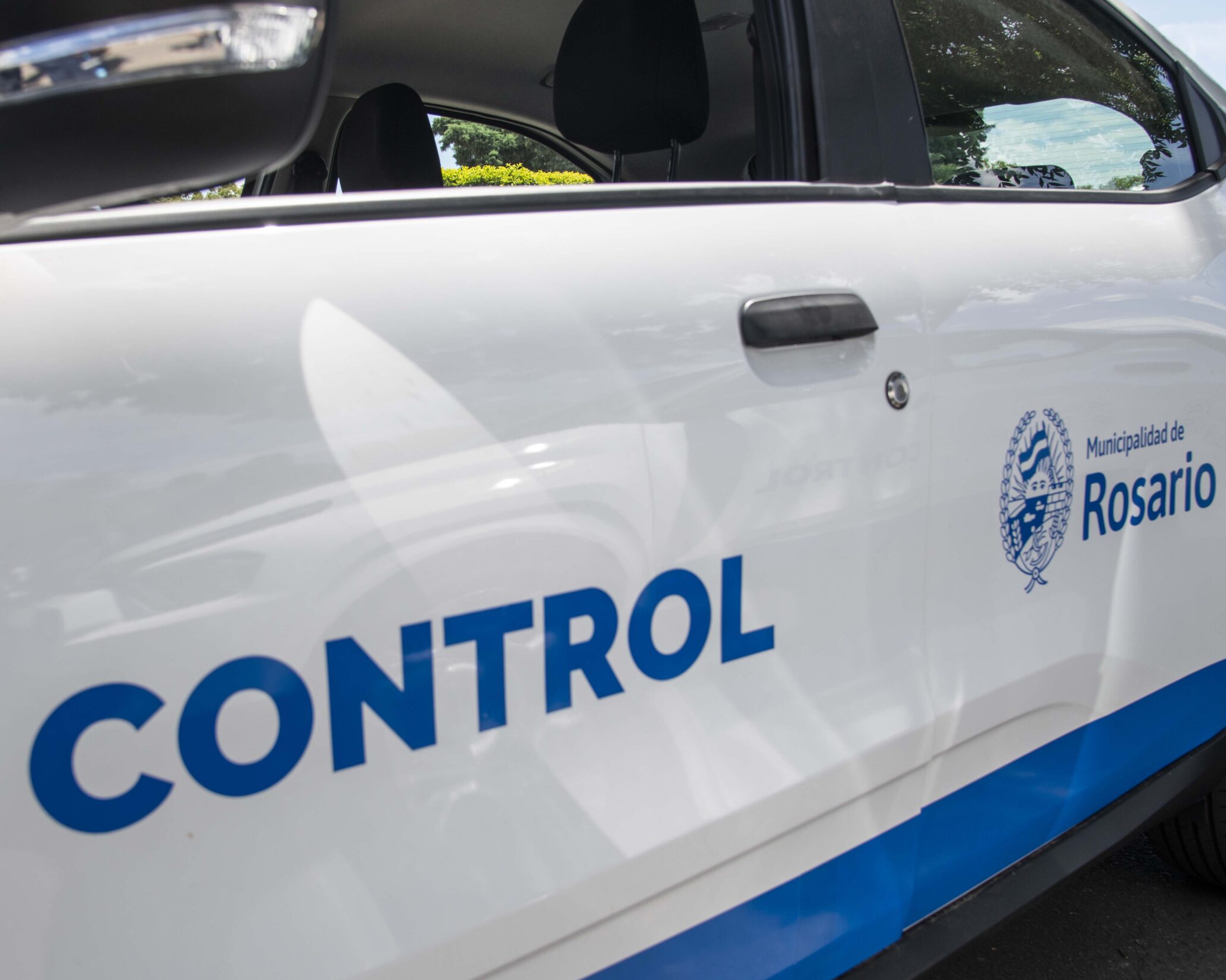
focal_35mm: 28
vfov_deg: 51.5
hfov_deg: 62.2
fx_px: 1016
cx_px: 590
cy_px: 487
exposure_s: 1/640
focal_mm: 24
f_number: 5.6
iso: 200
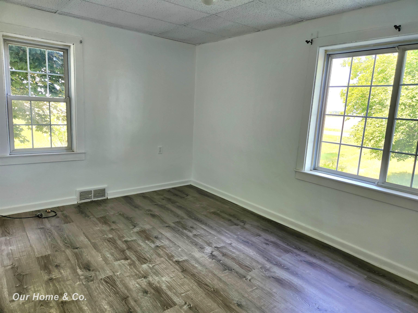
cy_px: 156
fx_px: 278
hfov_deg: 73.9
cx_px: 209
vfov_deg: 58.9
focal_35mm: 23
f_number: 1.8
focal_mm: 5.4
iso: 125
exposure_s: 1/182
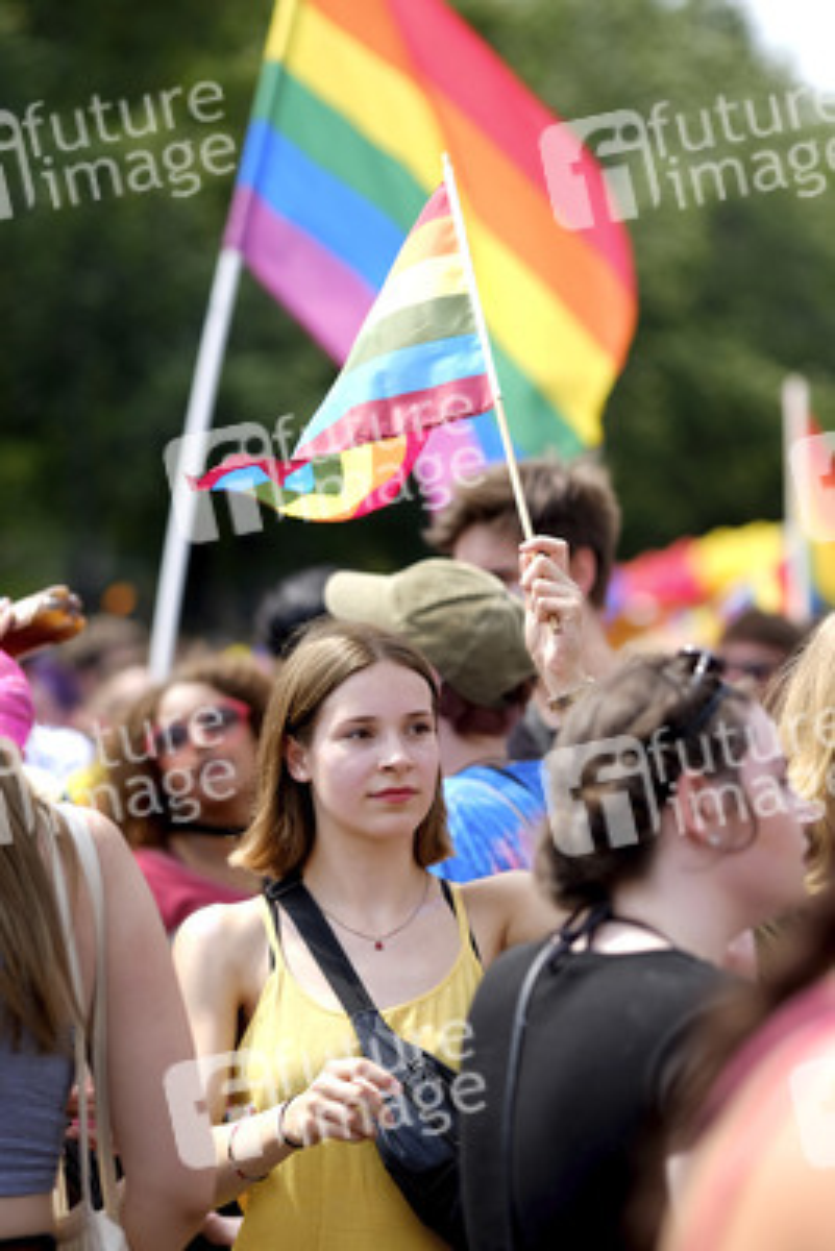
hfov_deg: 10.2
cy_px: 626
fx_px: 4692
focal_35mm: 135
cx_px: 418
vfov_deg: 15.2
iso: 200
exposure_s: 1/3000
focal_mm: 90
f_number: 2
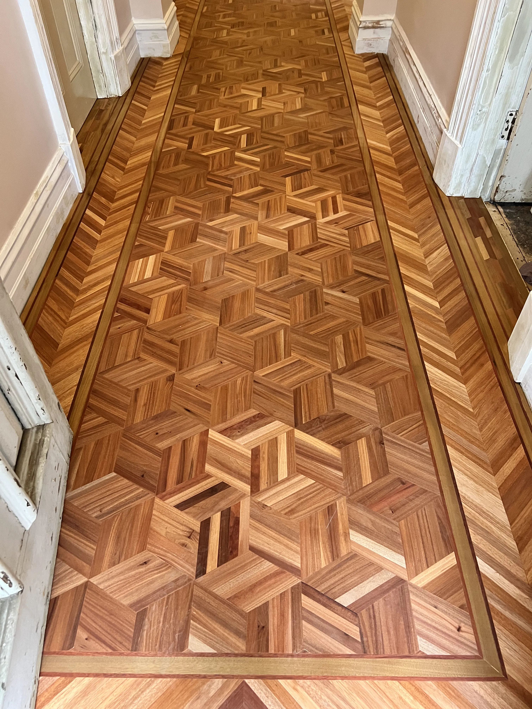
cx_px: 266
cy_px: 354
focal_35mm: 26
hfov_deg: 53.1
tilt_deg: -46.8
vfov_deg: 67.3
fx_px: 533
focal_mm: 5.7
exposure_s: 1/60
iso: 400
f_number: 1.5
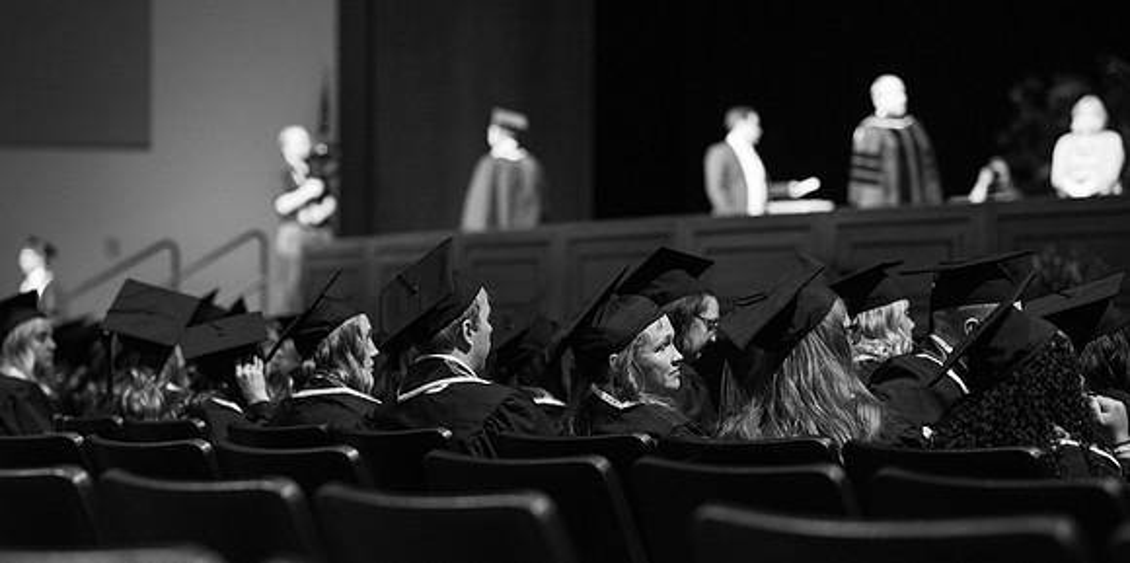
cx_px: 565
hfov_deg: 23.7
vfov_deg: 12.0
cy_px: 305
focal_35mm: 92
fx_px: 2688
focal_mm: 85
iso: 4000
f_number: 2.5
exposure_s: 1/250
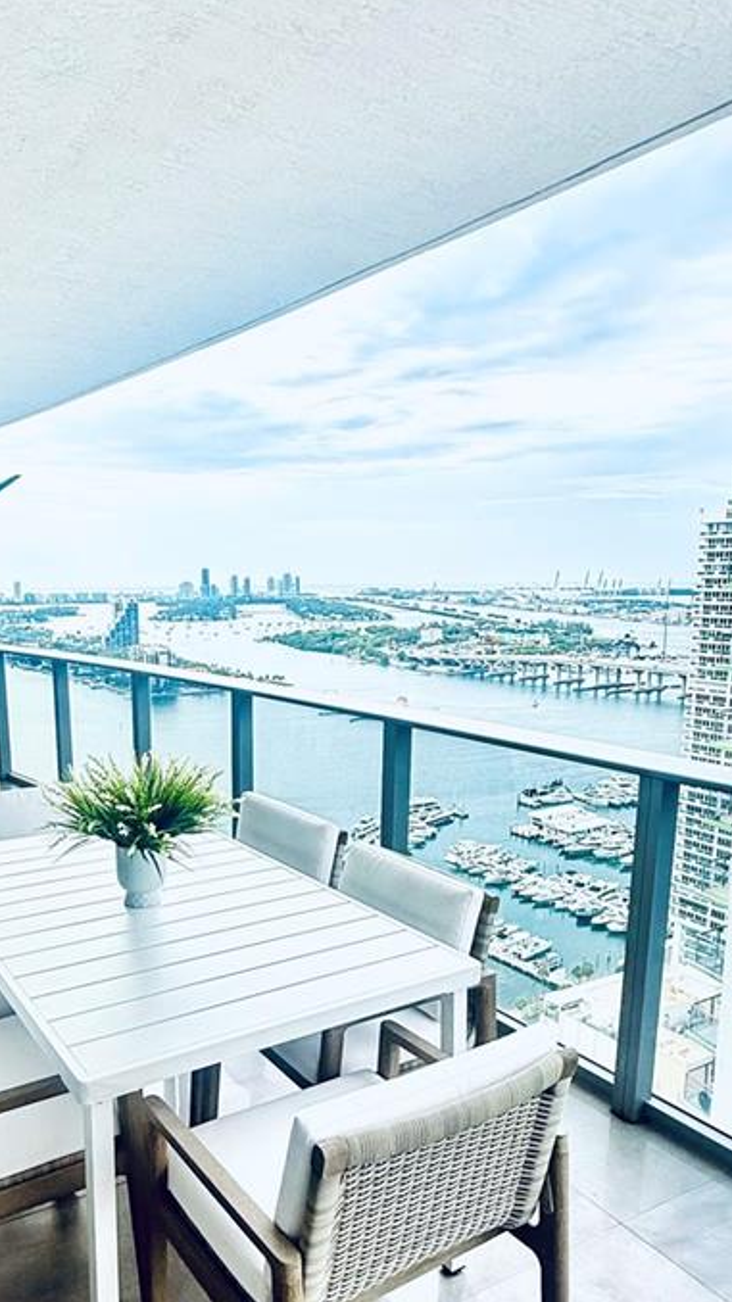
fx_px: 932
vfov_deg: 69.3
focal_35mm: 27
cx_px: 275
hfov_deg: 42.5
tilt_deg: -10.7
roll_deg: +0.7
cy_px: 766
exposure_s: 1/355
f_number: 2.2
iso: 64
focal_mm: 2.22
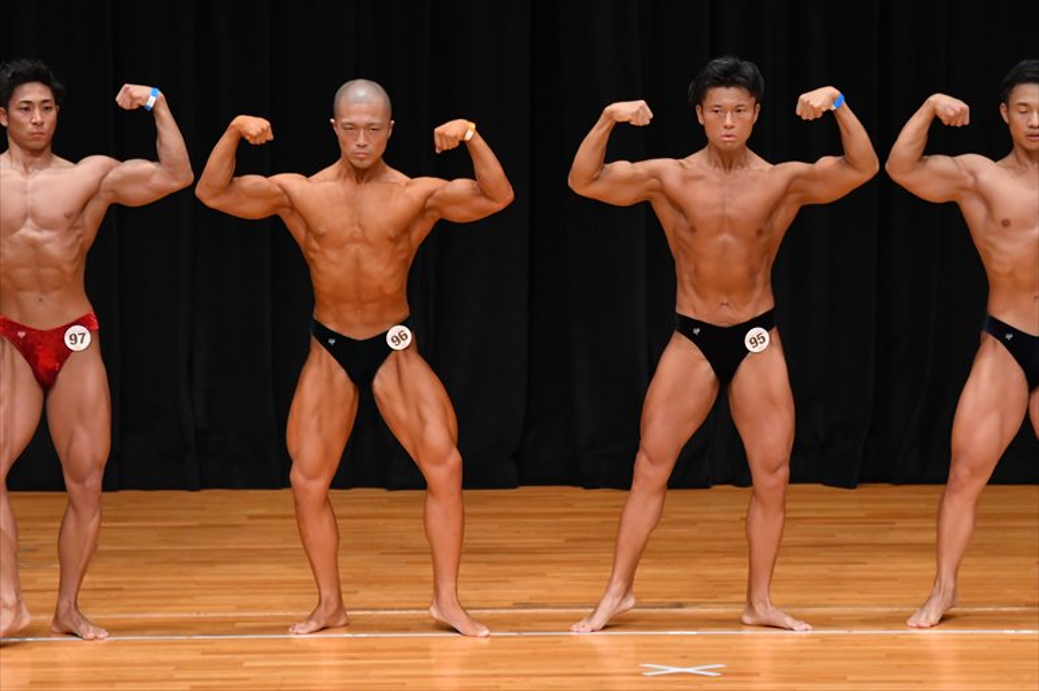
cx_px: 520
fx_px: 7789
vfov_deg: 5.1
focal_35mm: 270
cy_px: 346
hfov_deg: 7.6
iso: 3200
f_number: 5.6
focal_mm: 180
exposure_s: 1/400
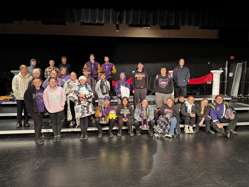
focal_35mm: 24
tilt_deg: -6.6
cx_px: 124
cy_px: 94
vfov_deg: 56.8
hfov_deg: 71.6
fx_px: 173
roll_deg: -0.2
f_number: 1.78
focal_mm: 6.76
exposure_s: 1/60
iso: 320
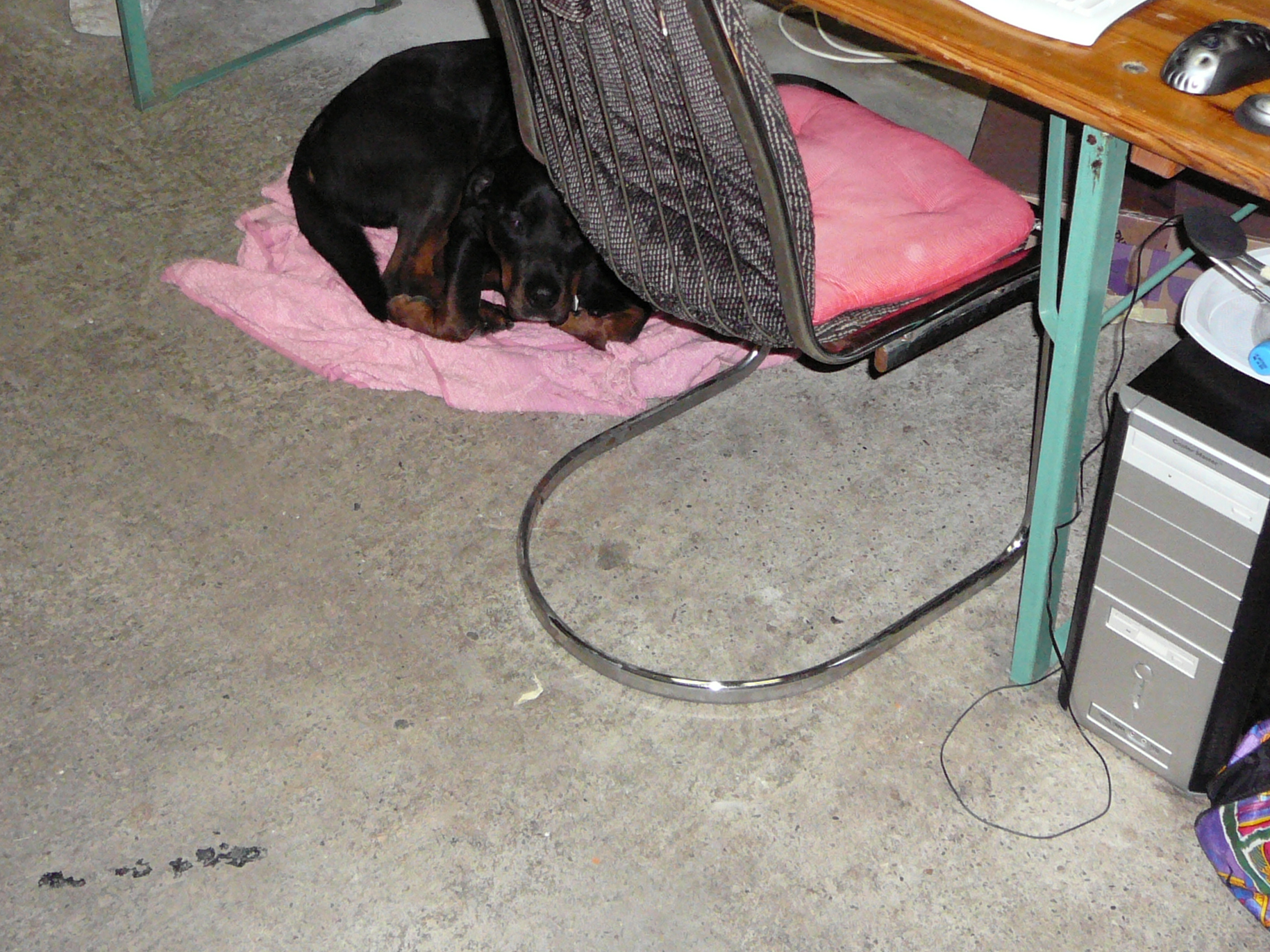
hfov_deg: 38.9
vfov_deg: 29.4
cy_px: 295
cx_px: 580
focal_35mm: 49
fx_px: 1797
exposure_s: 1/30
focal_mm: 5.2
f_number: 2.8
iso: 320
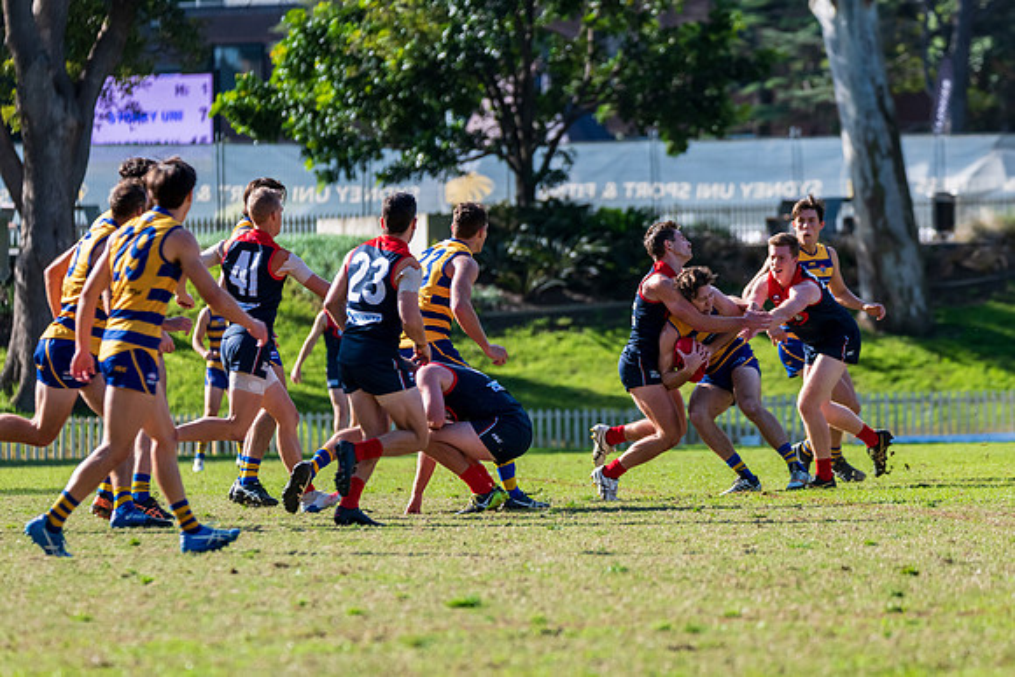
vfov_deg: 4.1
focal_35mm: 333
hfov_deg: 6.2
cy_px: 375
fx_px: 9381
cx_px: 563
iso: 800
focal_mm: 300
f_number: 6.3
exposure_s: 1/1600
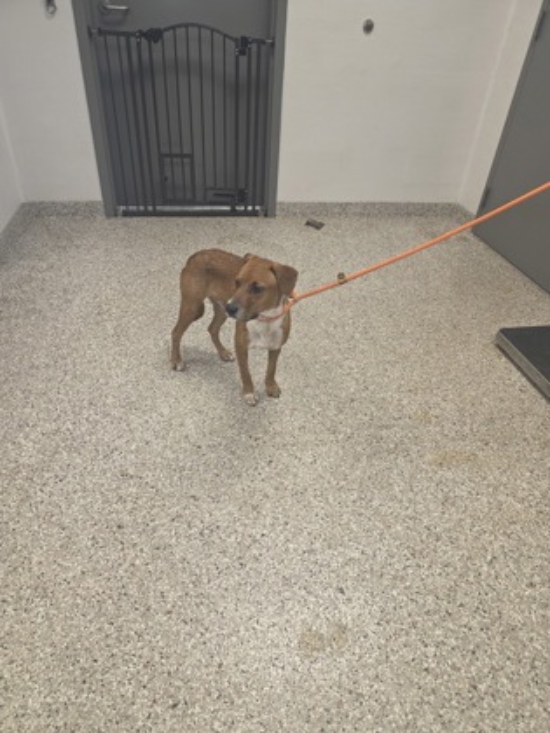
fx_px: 487
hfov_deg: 58.9
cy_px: 366
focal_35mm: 23
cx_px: 275
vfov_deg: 73.9
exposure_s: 1/60
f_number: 1.7
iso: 100
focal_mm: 6.3
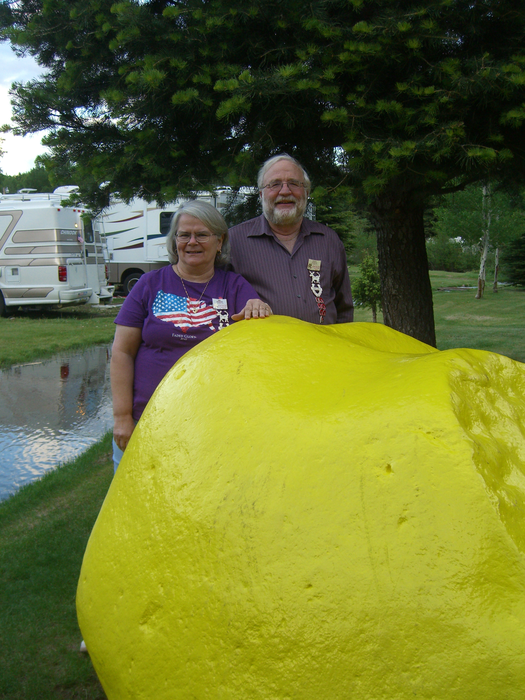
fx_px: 768
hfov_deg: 37.7
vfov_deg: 49.0
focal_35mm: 38
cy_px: 350
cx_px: 262
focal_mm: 7.9
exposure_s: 1/100
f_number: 2.8
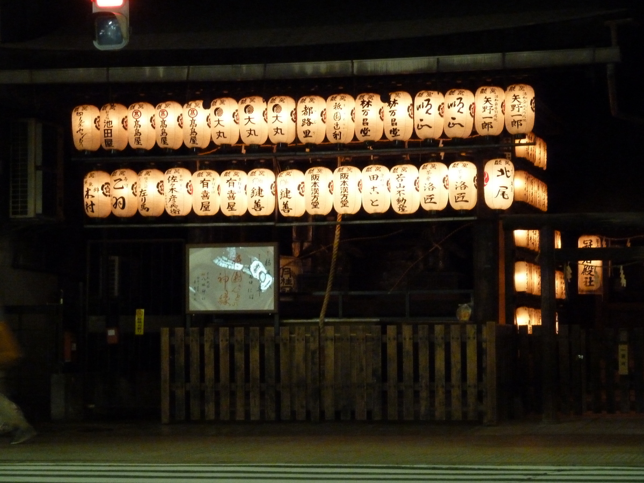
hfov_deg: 18.9
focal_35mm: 104
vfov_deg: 14.2
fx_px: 1935
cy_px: 242
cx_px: 322
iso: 800
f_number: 4.3
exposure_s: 1/10
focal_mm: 17
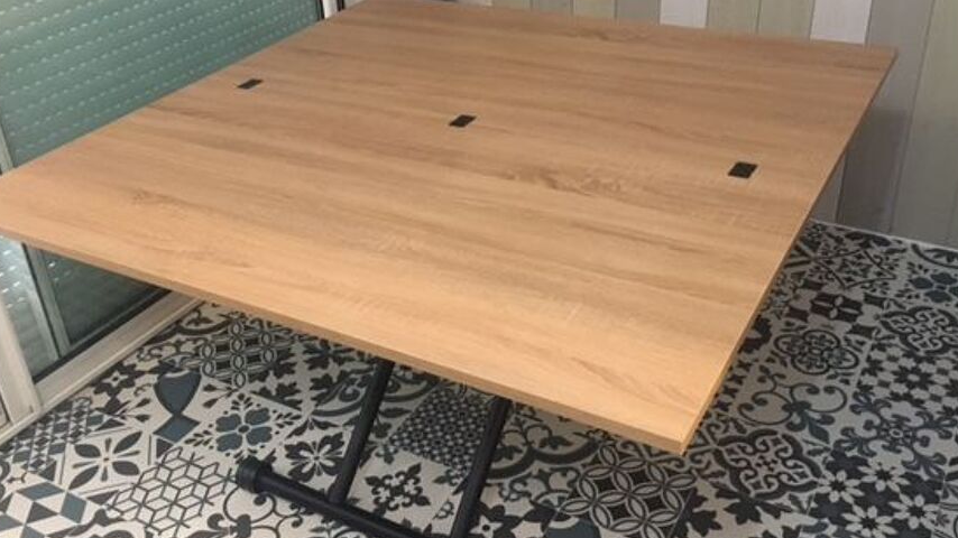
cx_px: 454
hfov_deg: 54.0
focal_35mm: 37
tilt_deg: -29.1
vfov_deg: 31.9
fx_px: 940
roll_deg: +3.5
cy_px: 222
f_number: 2.2
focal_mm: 4.15
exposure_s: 1/17
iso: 250
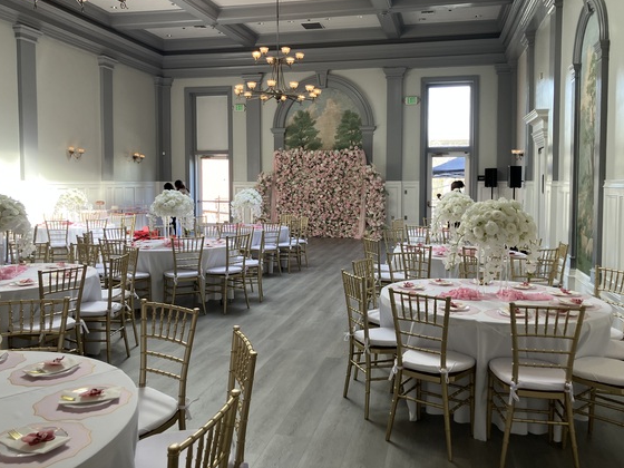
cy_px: 218
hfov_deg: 60.0
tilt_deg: -4.2
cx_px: 319
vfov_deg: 46.8
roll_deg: -0.8
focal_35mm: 30
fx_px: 541
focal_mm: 3.99
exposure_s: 1/120
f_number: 1.8
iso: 50
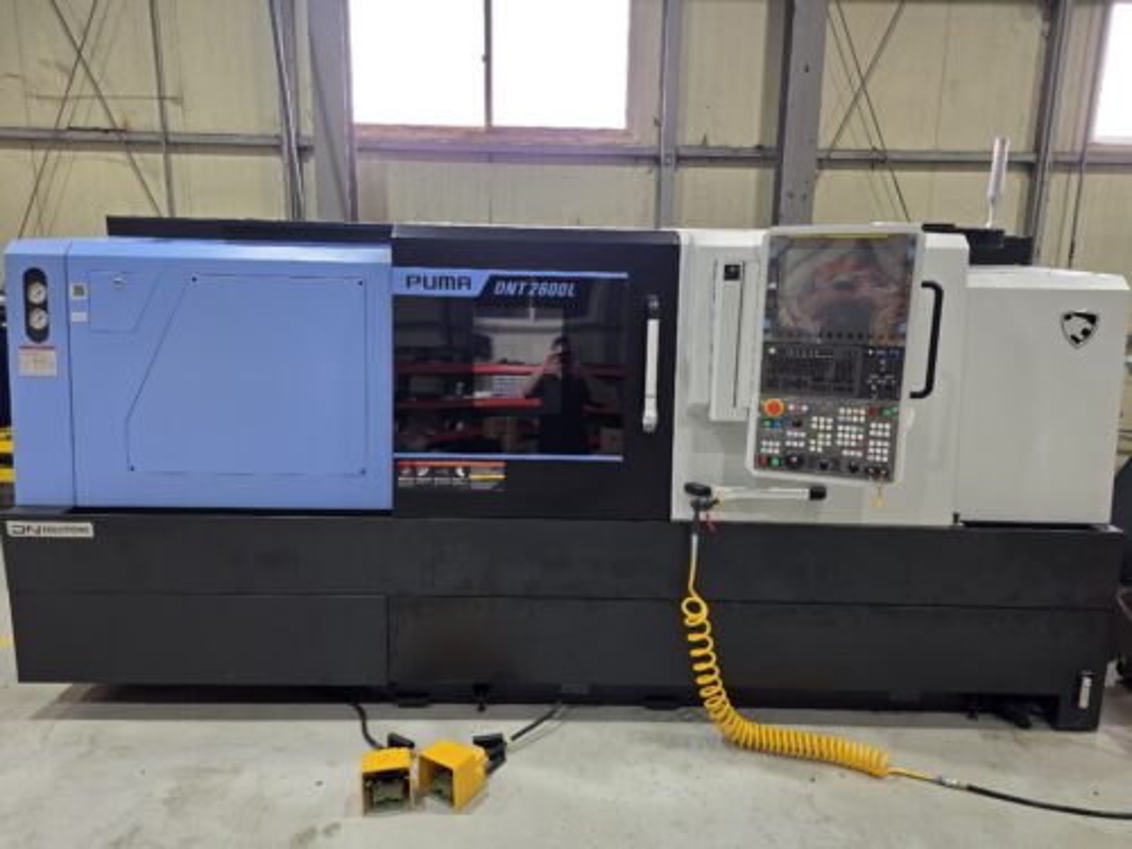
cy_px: 424
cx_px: 566
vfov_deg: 58.9
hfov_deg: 73.9
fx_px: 752
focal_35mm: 23
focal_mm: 6.25
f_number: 1.7
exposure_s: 1/120
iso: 64
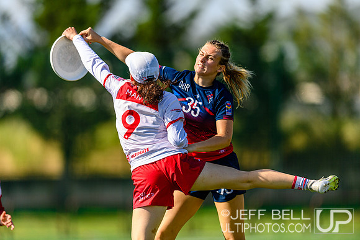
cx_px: 180
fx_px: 4001
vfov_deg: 3.4
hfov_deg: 5.2
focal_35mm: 400
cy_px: 120
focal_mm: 400
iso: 125
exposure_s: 1/1600
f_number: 3.2
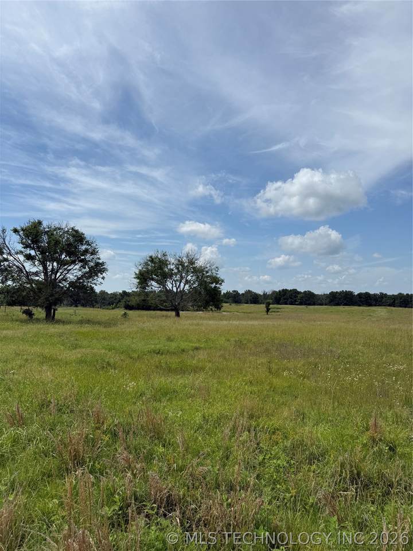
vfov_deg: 71.6
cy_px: 276
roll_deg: -0.6
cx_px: 206
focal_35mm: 24
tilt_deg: +6.2
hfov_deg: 56.8
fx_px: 382
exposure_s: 1/8130
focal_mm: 6.76
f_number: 1.78
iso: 80
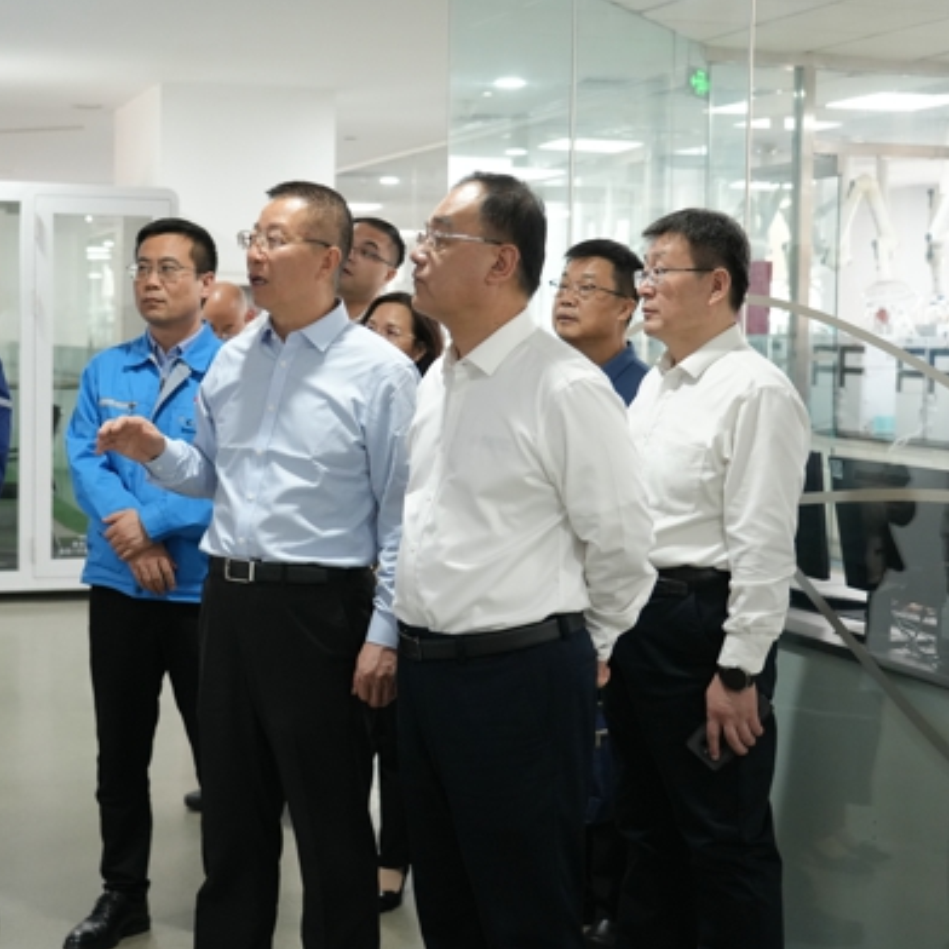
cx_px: 271
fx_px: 1737
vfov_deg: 30.6
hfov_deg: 30.2
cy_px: 479
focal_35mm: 56
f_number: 4
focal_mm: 43
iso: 4000
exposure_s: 1/160
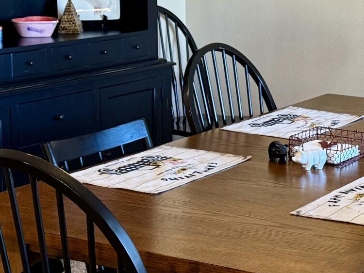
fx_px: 1010
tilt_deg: -8.5
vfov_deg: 15.3
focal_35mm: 96
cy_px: 64
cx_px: 362
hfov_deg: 19.8
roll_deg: -2.0
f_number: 1.78
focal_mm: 6.76
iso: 320
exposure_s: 1/60
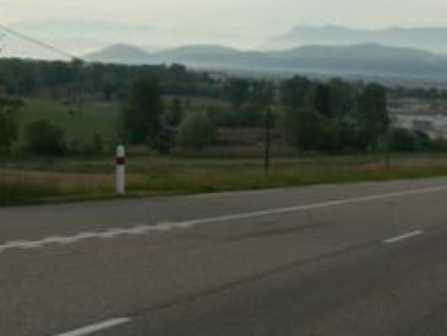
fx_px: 1202
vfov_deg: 15.8
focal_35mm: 93
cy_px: 74
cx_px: 336
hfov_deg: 20.9
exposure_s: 1/100
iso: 50
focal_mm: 5.86
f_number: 8
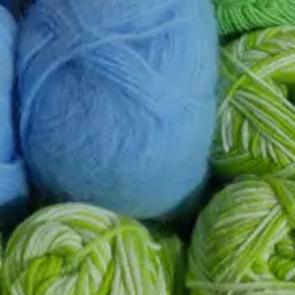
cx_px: 117
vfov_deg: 11.5
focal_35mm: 150
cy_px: -42
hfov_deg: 11.6
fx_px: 1446
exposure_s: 1/100
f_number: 3.6
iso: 200
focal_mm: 15
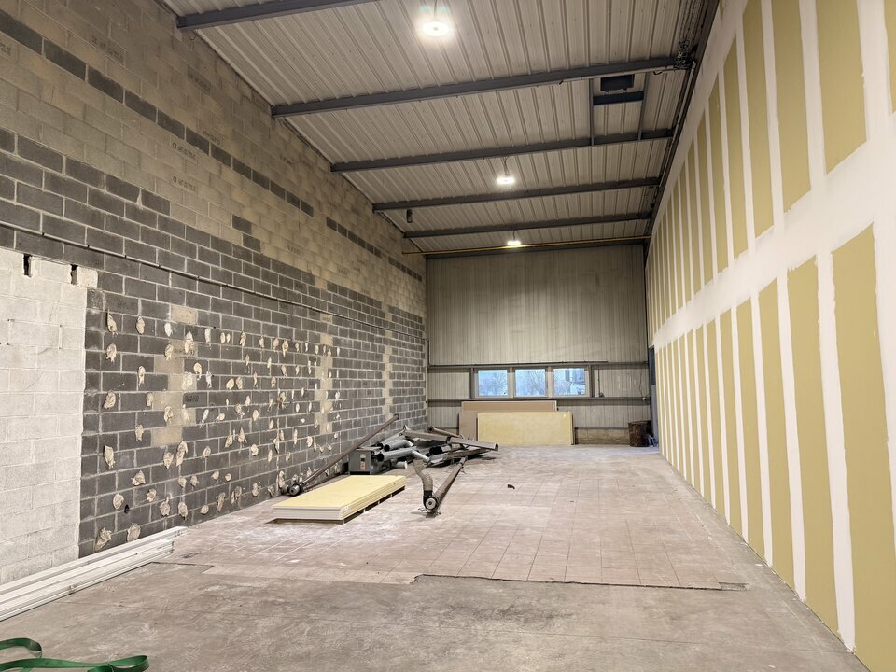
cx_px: 448
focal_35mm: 24
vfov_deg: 56.8
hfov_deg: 71.6
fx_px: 621
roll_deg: +1.2
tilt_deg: +5.4
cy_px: 336
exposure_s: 1/121
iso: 125
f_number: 1.78
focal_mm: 6.76
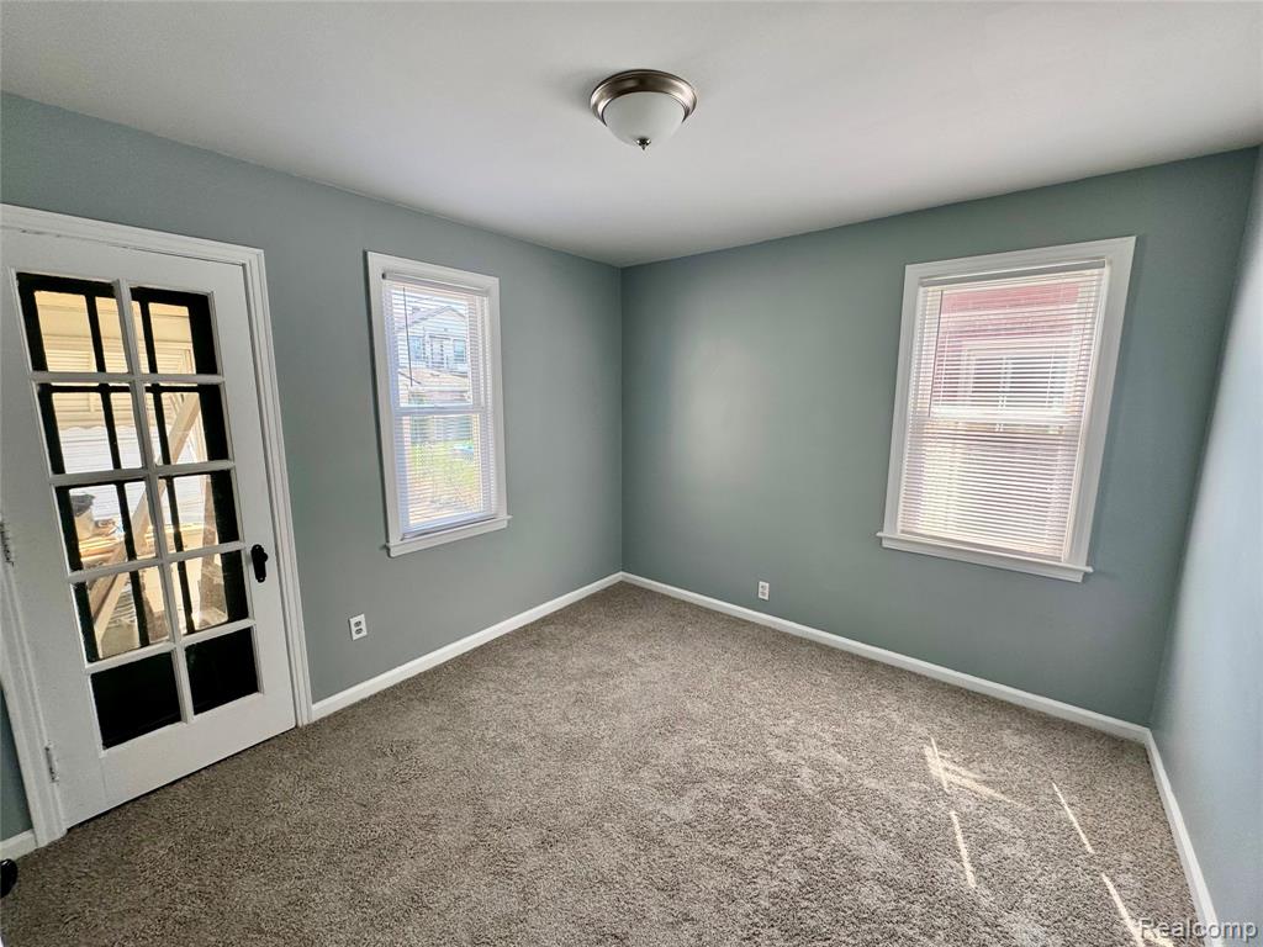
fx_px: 511
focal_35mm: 14
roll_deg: +0.1
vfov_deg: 85.7
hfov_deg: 102.1
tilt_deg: -10.5
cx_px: 632
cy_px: 474
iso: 64
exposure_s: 1/99
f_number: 2.2
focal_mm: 2.22
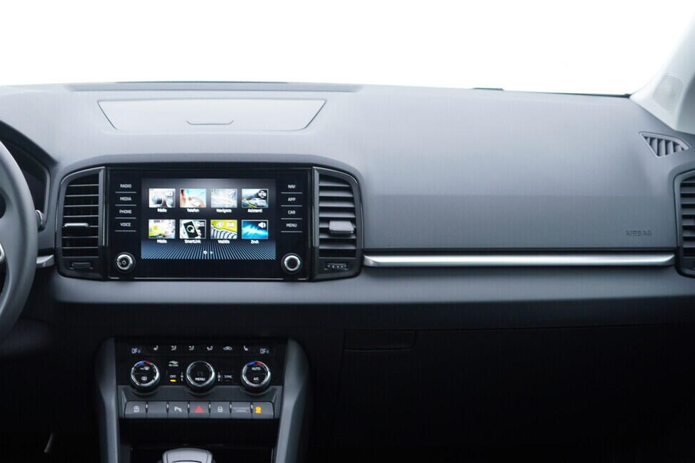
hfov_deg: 36.8
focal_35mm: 53
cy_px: 254
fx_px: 1023
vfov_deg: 25.5
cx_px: 195
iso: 160
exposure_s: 1/40
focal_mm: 24
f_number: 2.8
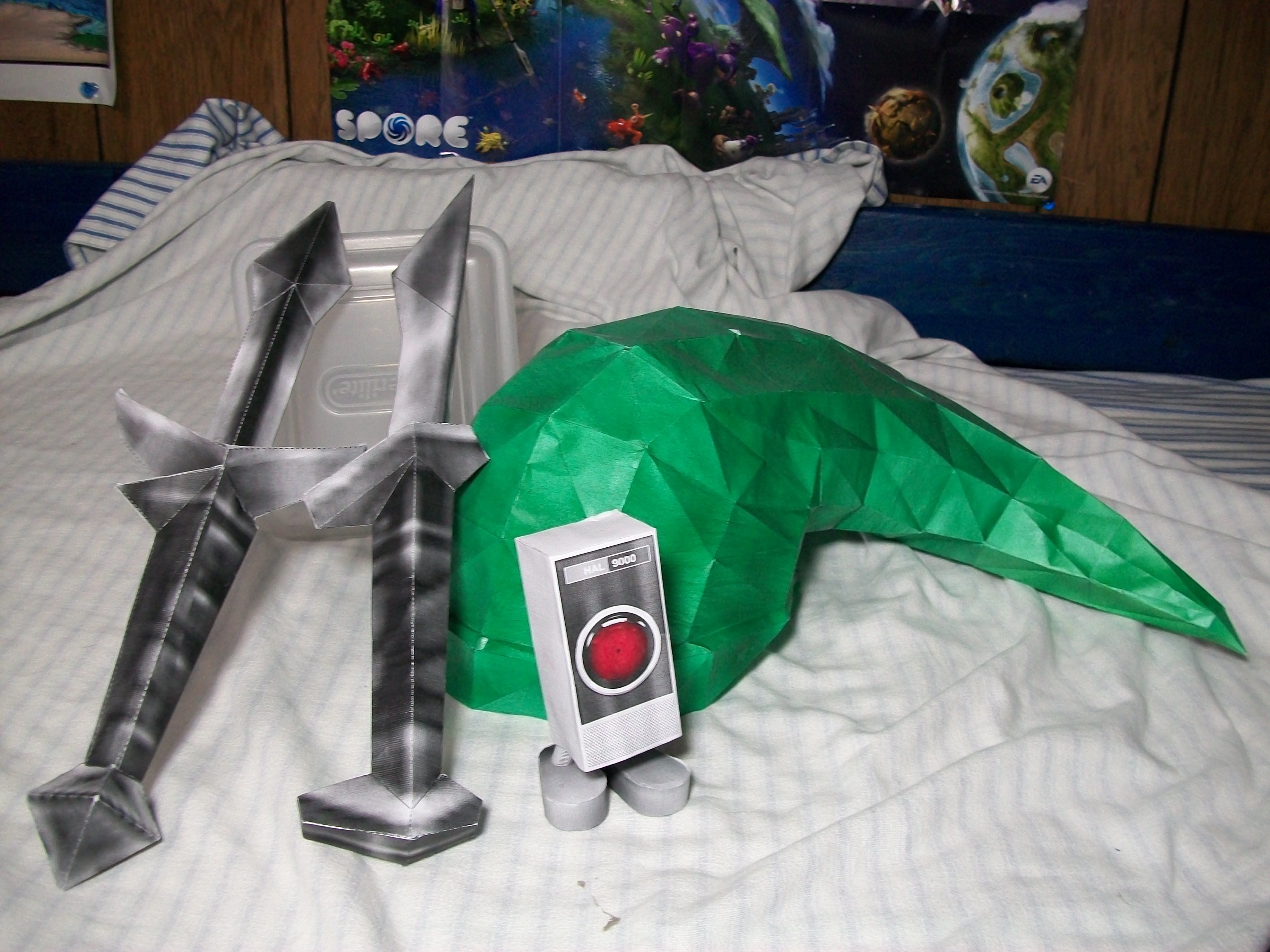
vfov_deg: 44.2
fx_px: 1174
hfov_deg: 56.8
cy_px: 476
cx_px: 635
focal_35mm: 32
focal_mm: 5.7
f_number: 2.9
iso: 160
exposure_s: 1/25
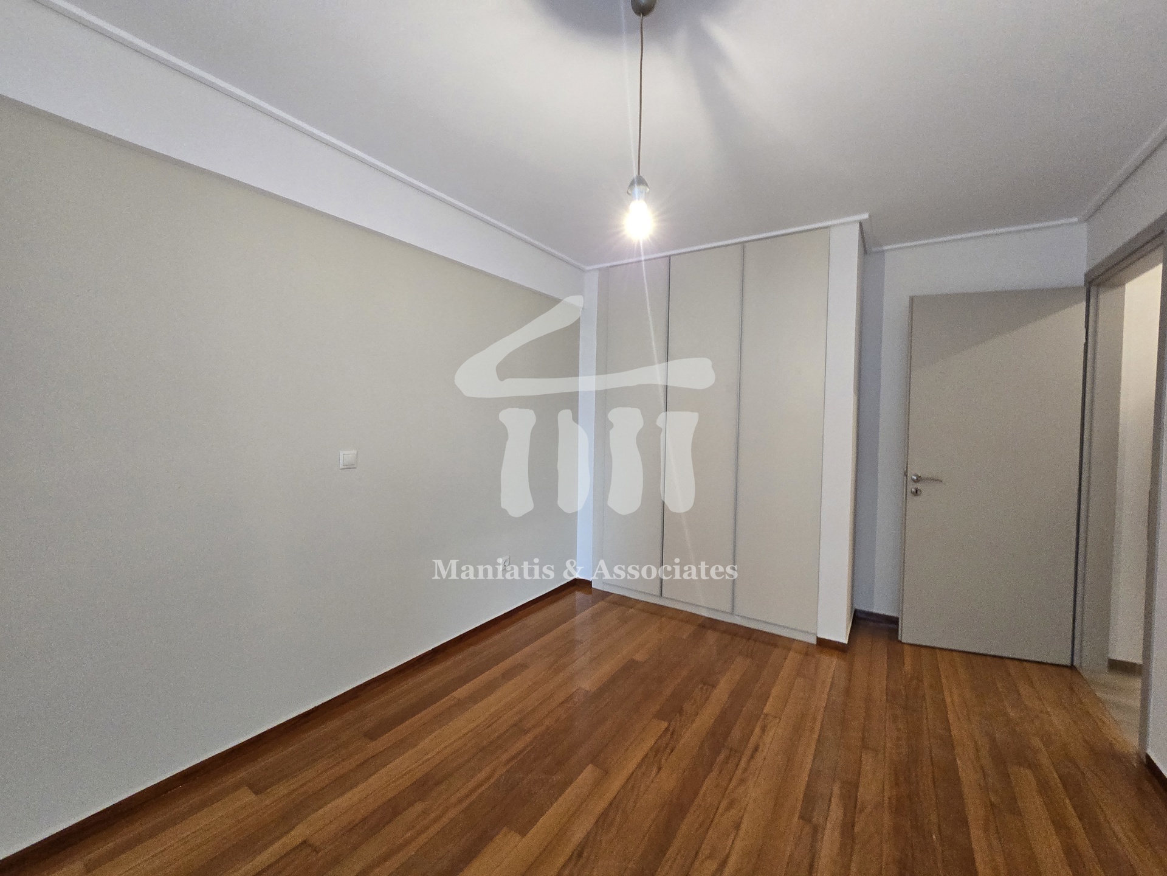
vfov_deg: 89.9
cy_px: 438
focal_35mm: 13
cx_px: 584
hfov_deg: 106.2
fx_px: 438
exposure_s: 1/50
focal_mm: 2.2
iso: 320
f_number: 2.2
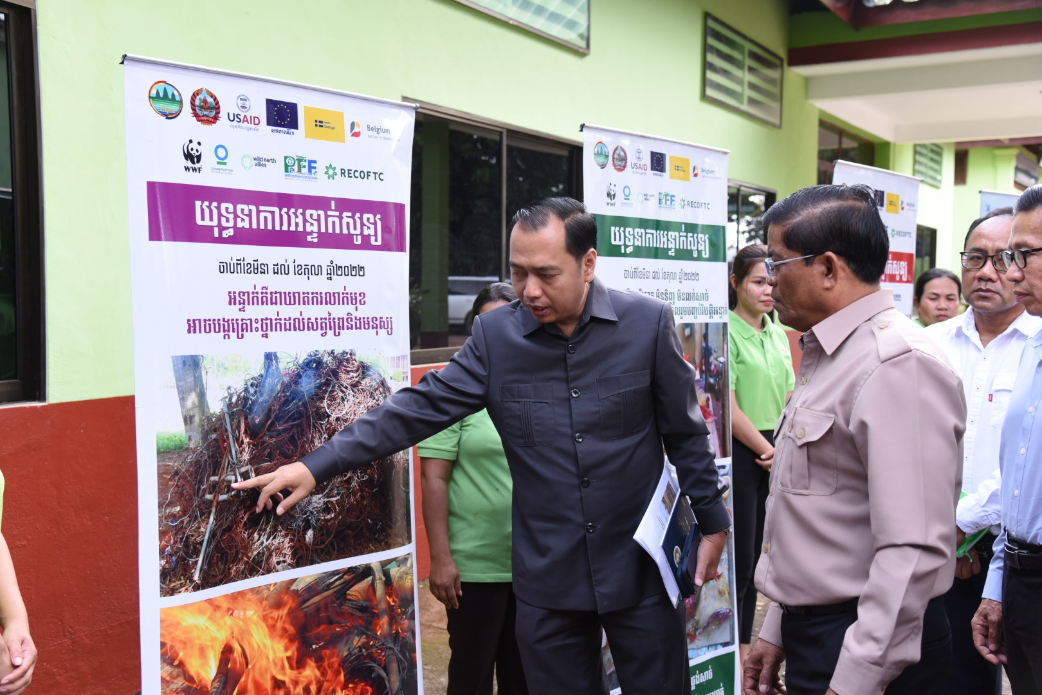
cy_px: 348
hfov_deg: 42.7
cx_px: 521
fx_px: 1331
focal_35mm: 46
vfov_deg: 29.2
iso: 1000
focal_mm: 46
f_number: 4.5
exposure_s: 1/320
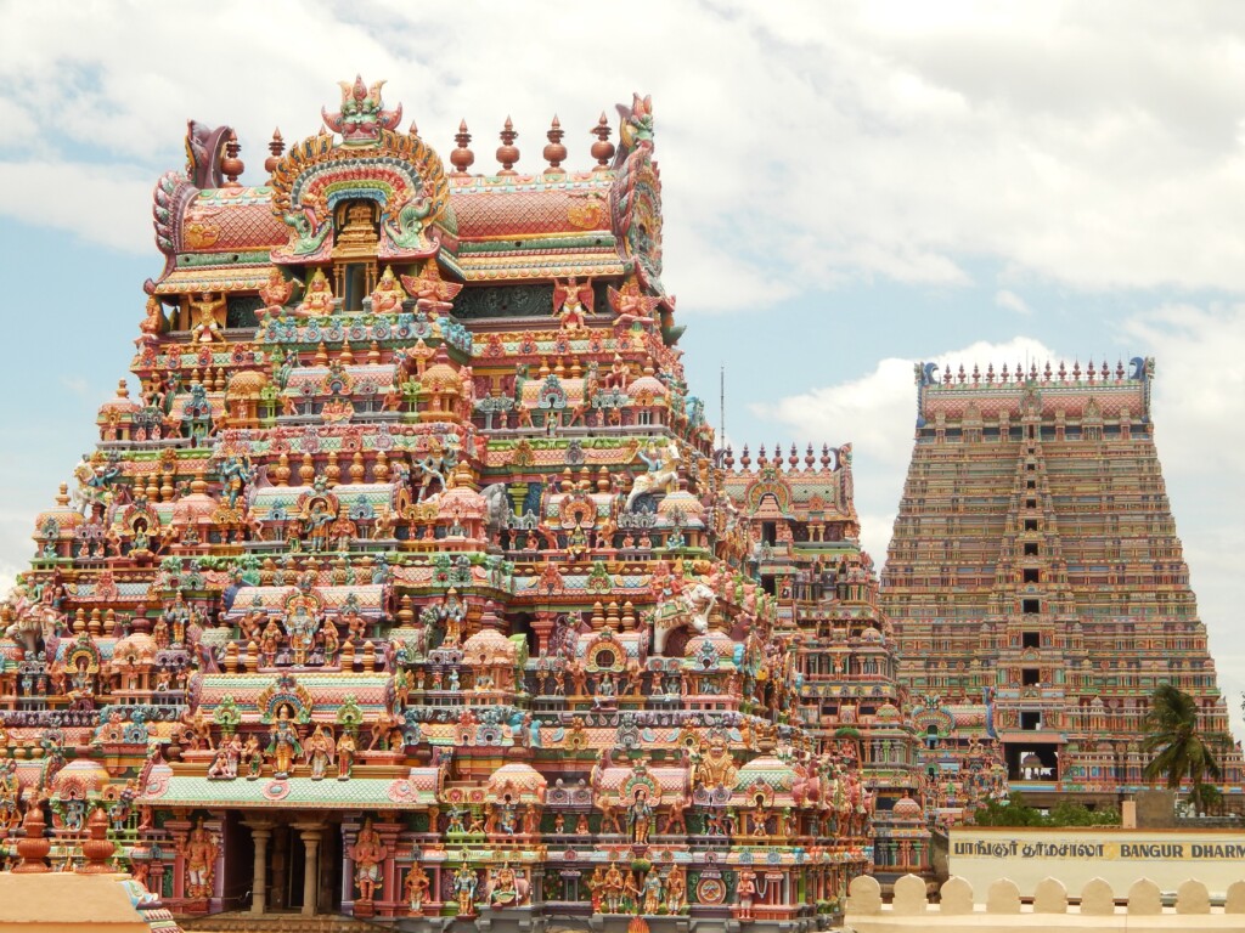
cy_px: 466
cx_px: 622
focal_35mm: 69
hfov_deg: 28.2
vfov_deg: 21.3
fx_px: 2482
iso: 125
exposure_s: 1/1000
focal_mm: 12.3
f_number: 4.1
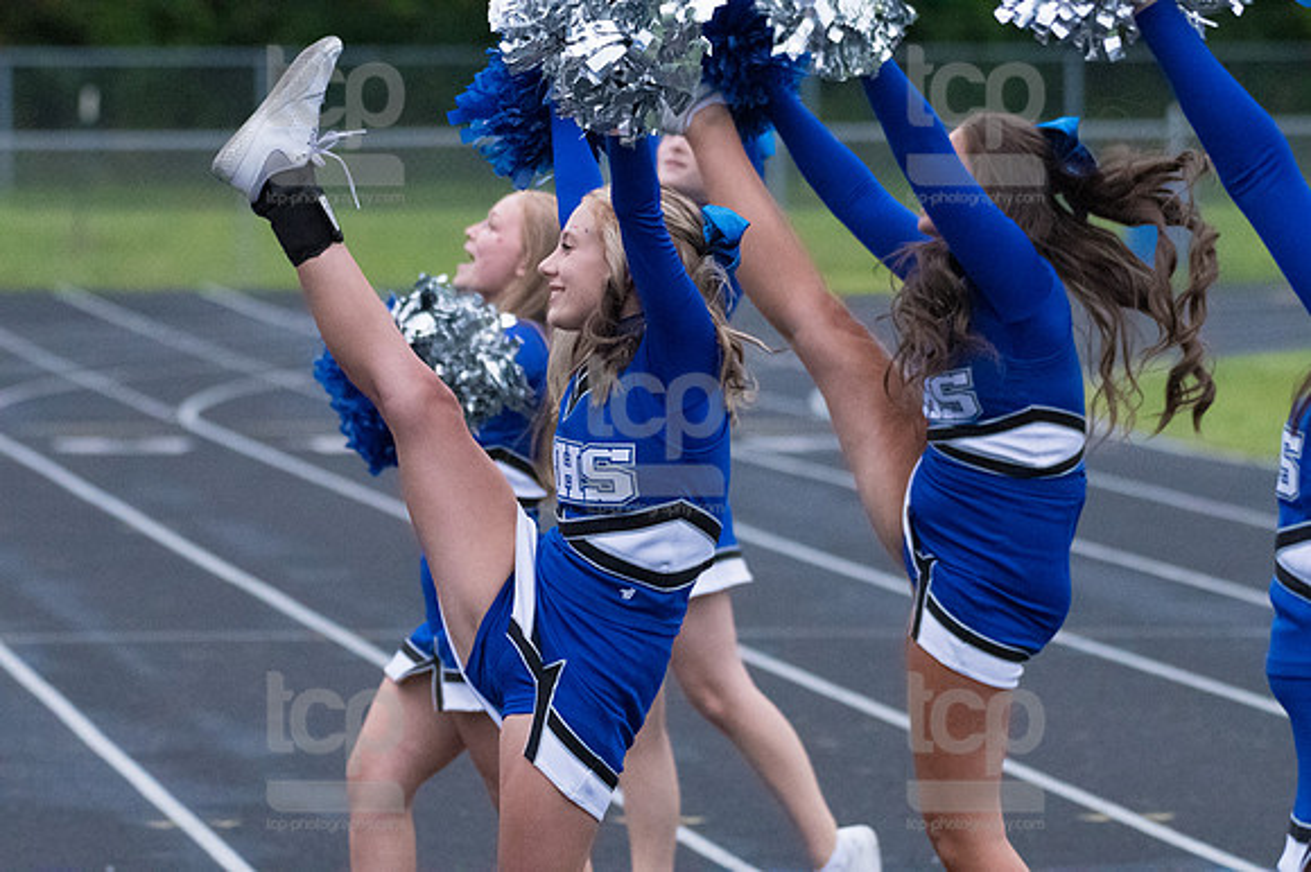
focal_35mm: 300
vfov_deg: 4.6
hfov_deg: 6.9
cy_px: 436
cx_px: 656
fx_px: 10918
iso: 6400
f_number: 5.6
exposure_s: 1/2000
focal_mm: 200
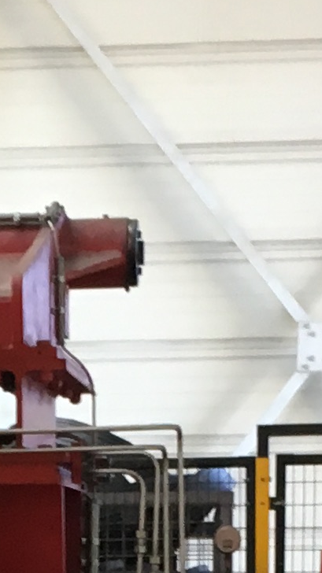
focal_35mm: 175
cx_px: 18
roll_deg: +0.6
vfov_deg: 11.4
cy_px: 1028
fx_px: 2659
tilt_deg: -10.1
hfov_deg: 6.9
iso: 80
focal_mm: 4.15
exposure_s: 1/33
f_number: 2.2
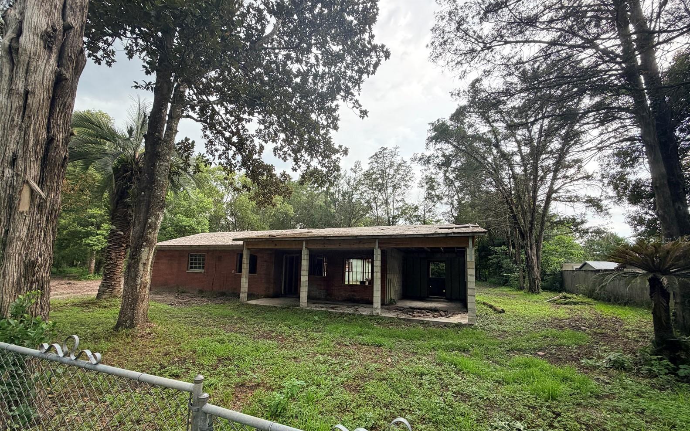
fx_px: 282
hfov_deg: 101.5
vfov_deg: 74.5
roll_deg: -0.7
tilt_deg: +5.3
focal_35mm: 15
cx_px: 342
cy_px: 239
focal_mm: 2.22
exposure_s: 1/162
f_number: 2.2
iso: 50
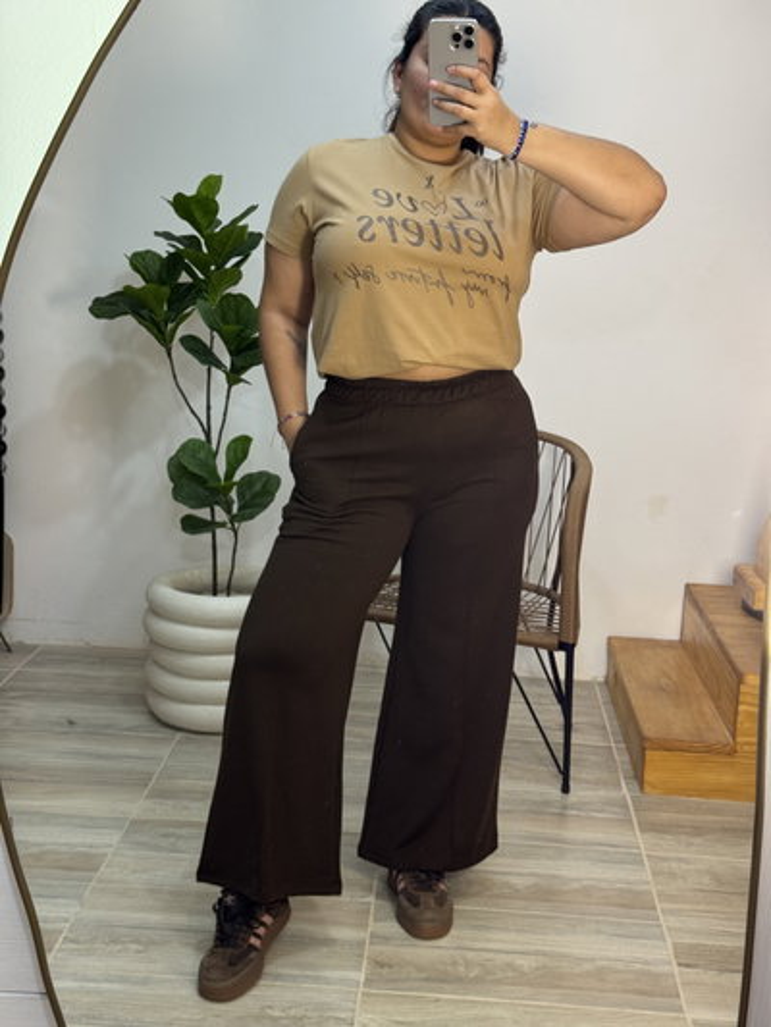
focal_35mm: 48
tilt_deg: -23.5
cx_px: 386
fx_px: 1425
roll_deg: -1.3
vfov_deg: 39.6
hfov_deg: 30.3
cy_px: 514
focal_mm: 6.76
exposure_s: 1/50
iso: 64
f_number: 1.78
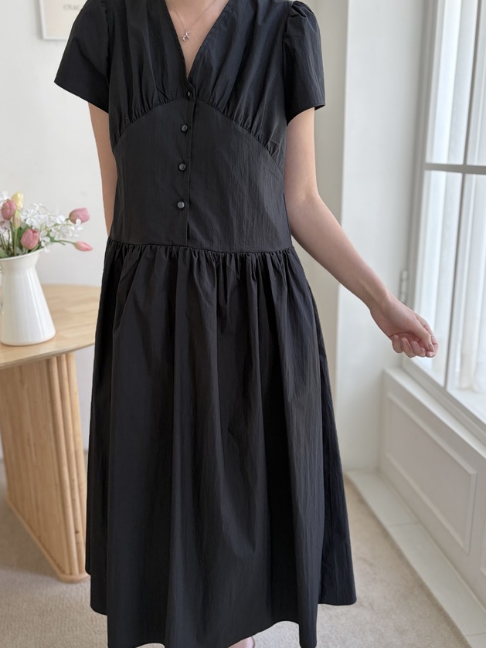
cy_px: 324
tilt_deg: -16.3
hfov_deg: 45.4
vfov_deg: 58.4
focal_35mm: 31
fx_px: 580
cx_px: 227
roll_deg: +1.4
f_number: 1.6
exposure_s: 1/82
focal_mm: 5.96
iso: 125
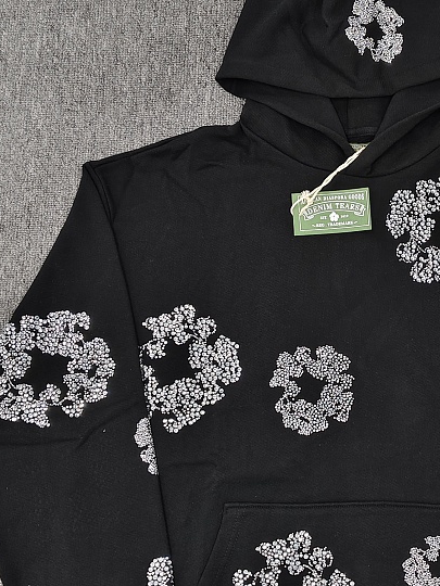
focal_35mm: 48
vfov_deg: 39.5
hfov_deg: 29.5
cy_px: 342
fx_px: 813
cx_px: 361
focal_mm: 5.56
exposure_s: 1/50
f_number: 1.88
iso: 1087
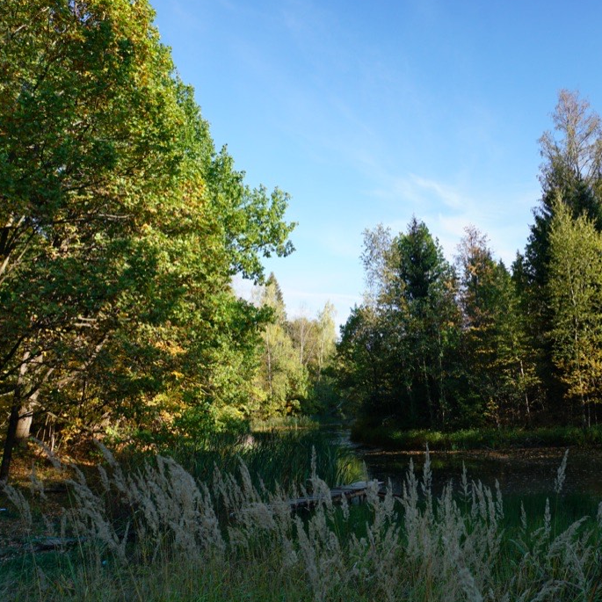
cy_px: 261
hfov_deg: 61.7
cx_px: 389
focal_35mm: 25
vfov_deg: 62.7
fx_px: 492
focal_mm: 16
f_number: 8
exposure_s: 1/250
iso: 400
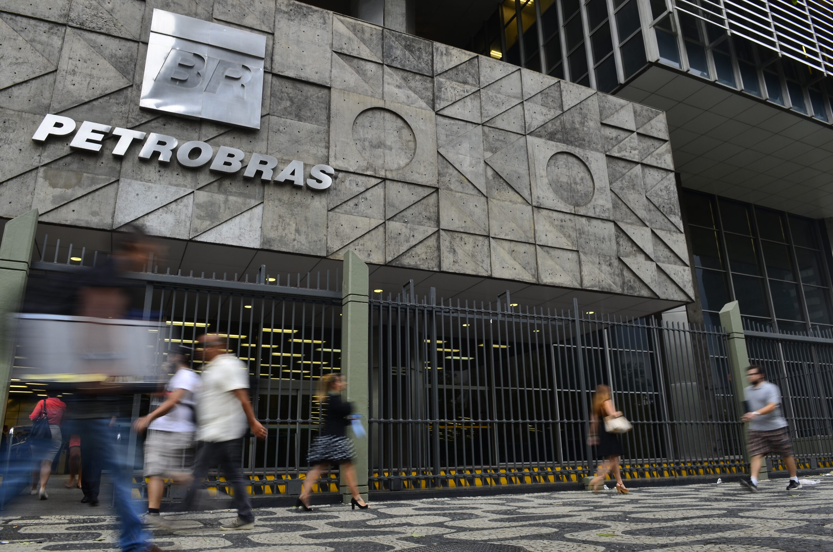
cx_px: 416
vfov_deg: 50.2
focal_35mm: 26
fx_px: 589
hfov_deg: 70.5
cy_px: 276
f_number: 10
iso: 100
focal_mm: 17
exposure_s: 1/10
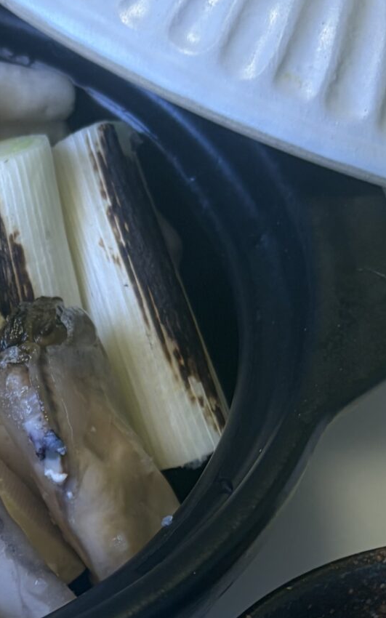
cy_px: 564
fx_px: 1397
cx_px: -84
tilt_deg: -59.8
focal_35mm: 83
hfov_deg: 15.2
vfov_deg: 24.2
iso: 100
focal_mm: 5.96
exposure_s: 1/100
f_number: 1.6
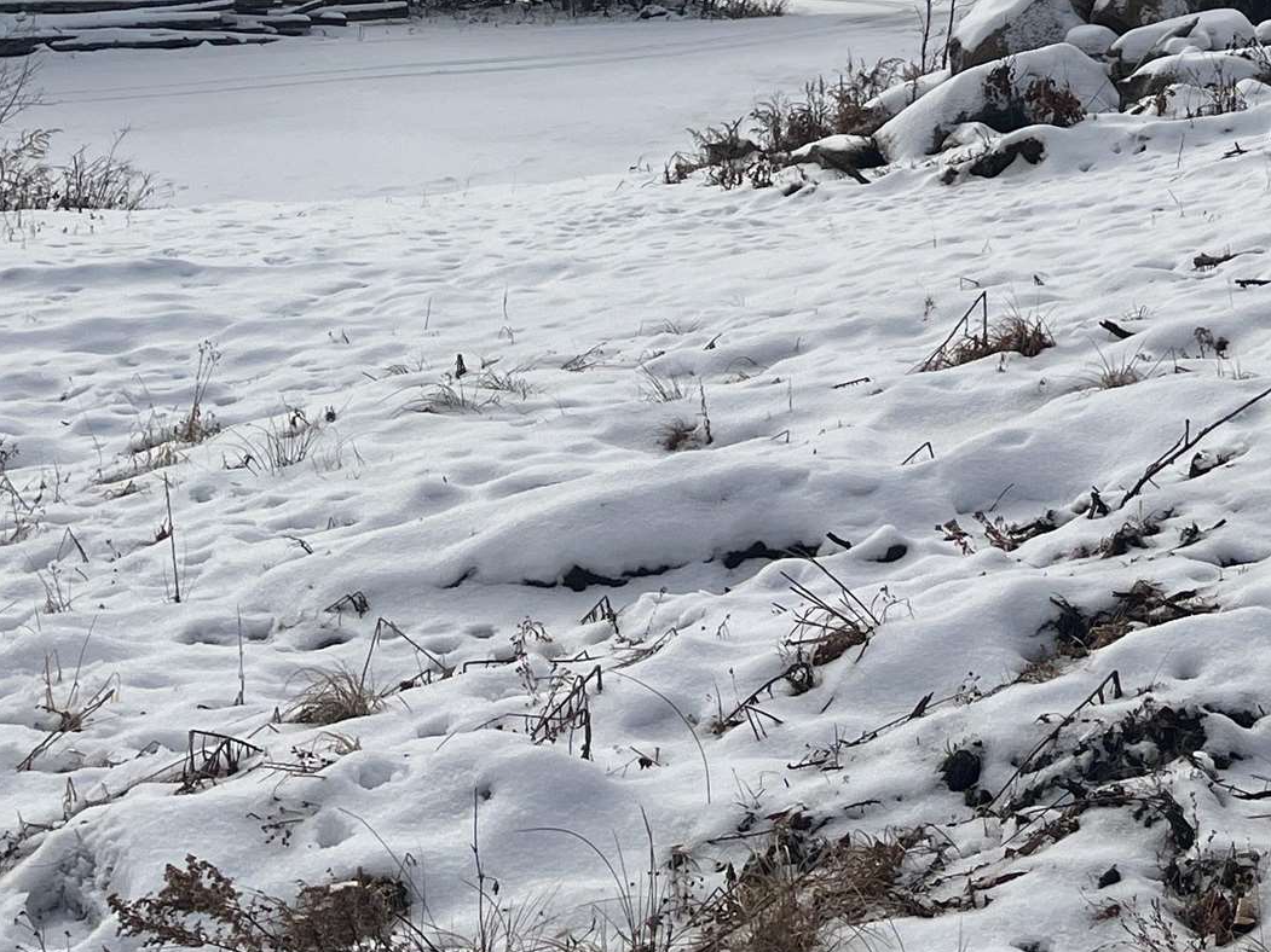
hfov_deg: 23.6
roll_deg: +1.1
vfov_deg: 17.8
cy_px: -370
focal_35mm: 76
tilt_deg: +0.4
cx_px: 1485
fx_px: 2790
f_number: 1.6
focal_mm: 5.1
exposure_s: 1/6897
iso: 50
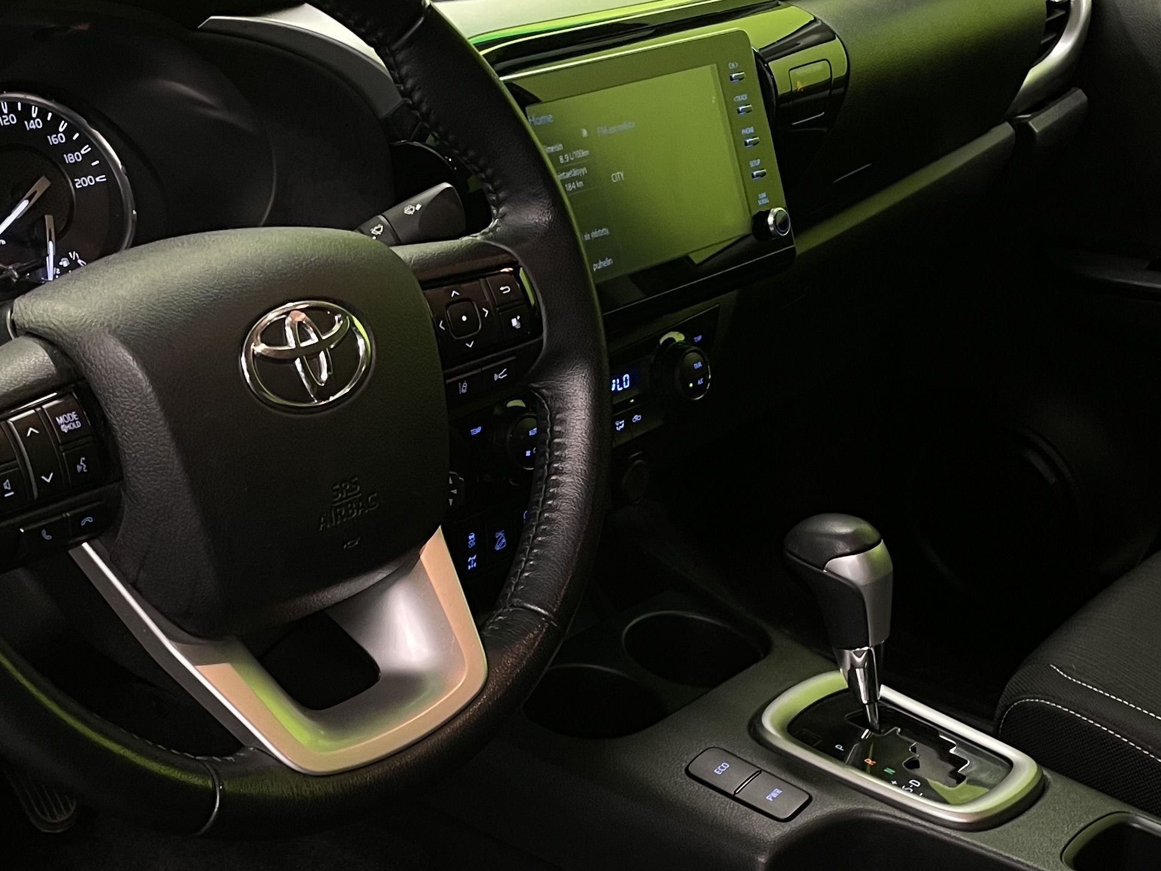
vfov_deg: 27.0
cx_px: 535
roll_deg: +0.2
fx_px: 1811
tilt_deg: -24.3
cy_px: 523
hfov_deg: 35.5
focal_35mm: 54
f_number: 1.6
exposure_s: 1/50
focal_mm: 4.2
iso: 200
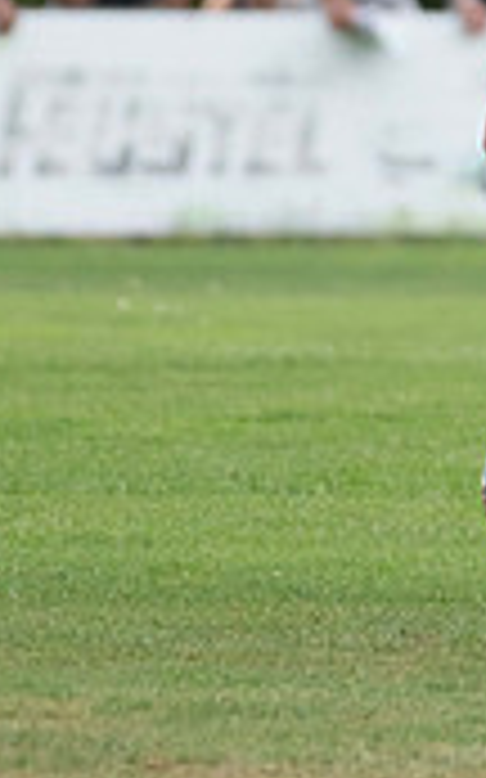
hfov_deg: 1.3
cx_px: 1152
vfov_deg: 2.1
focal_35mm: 989
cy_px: -62
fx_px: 20976
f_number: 5.6
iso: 1250
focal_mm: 250
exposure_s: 1/1600
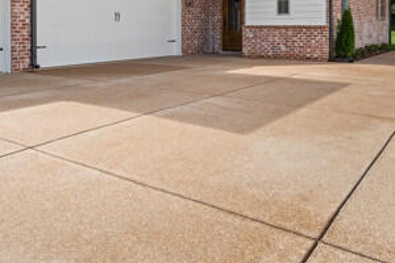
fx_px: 395
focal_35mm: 36
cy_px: 22
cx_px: 196
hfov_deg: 53.1
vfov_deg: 34.6
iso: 800
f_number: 9
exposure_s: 1/640
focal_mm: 18
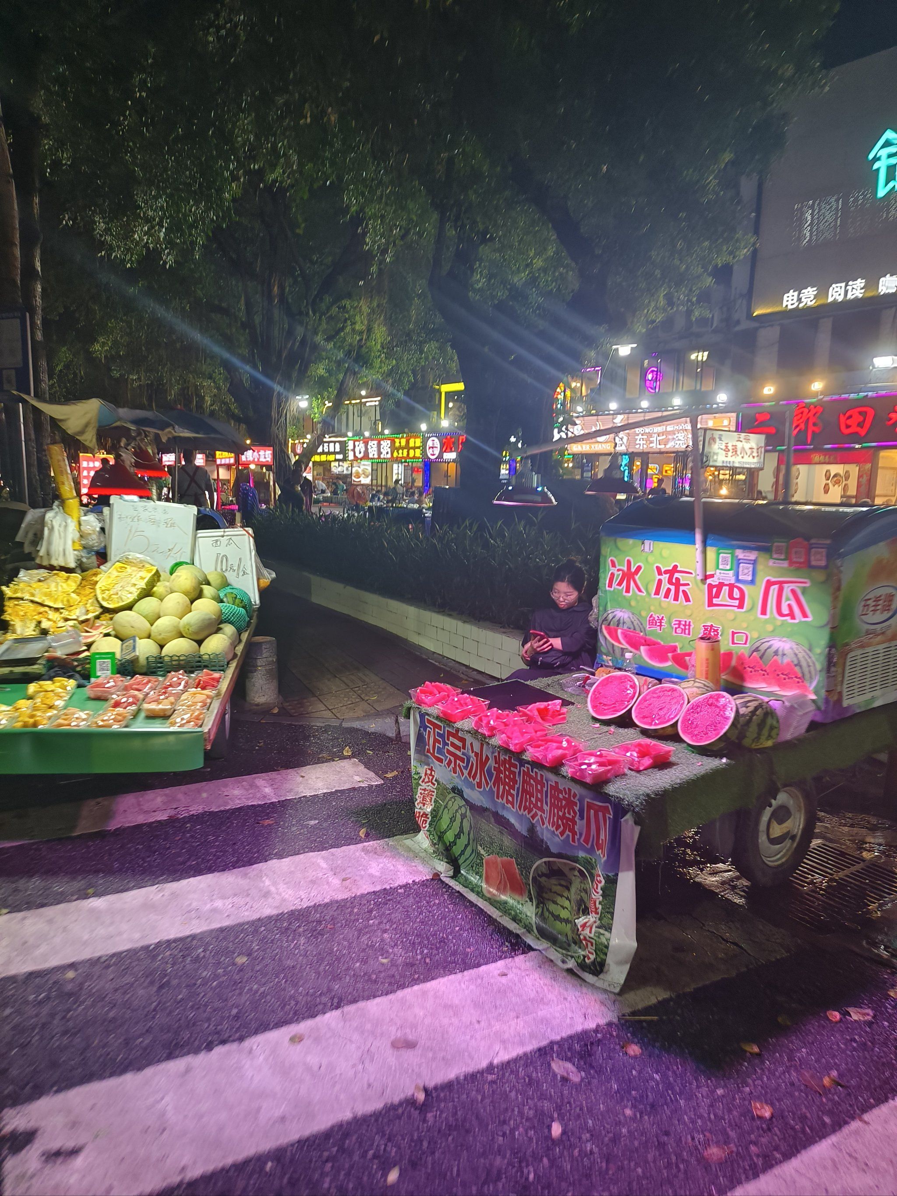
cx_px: 448
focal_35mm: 23
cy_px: 598
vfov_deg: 73.9
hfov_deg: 58.9
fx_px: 795
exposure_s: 1/33.3
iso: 337
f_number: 1.75
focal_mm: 5.5
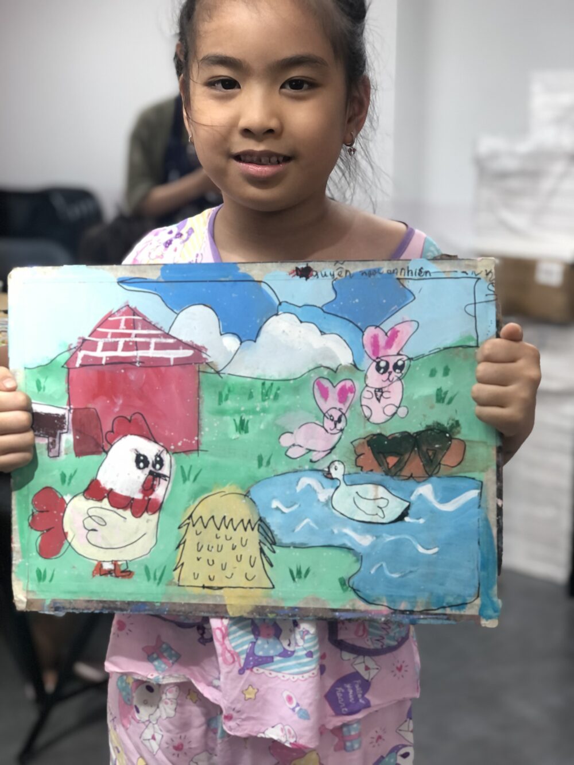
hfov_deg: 25.7
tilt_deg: -10.7
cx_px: 287
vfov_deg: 33.8
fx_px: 1260
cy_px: 382
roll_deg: -1.0
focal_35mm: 57
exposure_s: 1/30
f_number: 2.8
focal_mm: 6.6
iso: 50
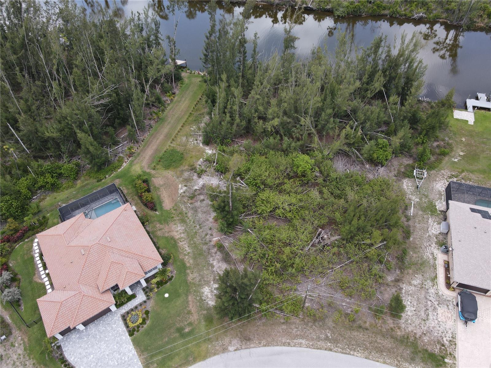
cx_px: 246
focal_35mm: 24
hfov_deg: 71.6
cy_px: 184
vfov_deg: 56.8
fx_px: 340
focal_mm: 4.5
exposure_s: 1/200
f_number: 2.8
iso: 100
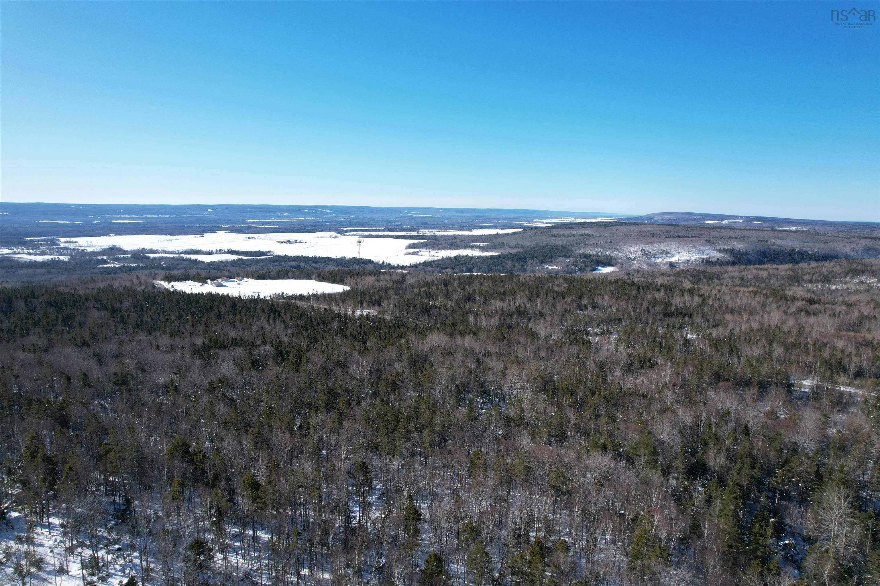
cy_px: 293
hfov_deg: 78.6
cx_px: 440
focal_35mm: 22
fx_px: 538
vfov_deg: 57.2
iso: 100
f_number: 2.8
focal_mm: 8.38
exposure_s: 1/1500
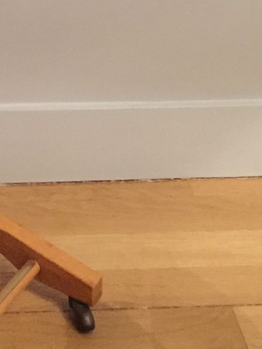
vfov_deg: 15.5
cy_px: -175
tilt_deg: -20.1
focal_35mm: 117
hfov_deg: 12.2
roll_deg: +1.9
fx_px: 1180
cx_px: -98
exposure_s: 1/17
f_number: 2.2
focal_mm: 4.15
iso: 640
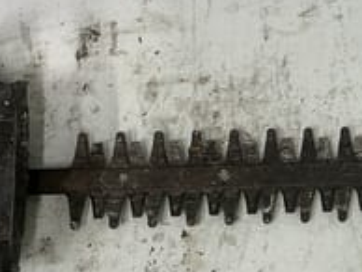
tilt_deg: -79.9
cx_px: 377
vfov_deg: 20.5
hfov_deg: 25.4
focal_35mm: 72
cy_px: 118
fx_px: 754
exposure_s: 1/50
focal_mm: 3
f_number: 1.8
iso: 40
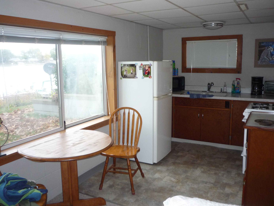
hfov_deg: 56.8
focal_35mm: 32
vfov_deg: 44.2
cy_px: 103
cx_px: 137
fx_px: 253
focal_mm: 5.2
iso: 160
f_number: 3.3
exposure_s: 1/30
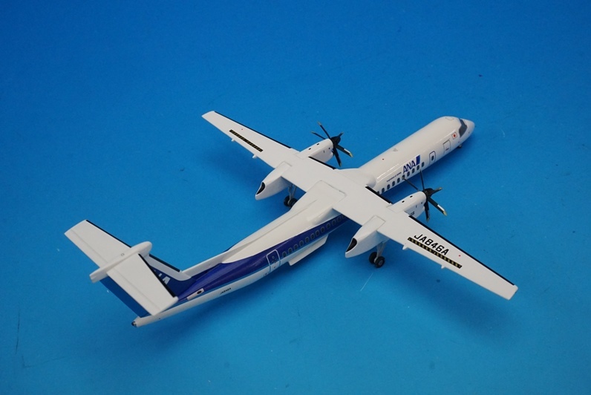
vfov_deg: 31.9
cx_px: 296
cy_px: 198
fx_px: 690
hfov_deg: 46.4
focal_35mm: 42
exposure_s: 1/25
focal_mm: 28
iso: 2500
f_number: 13
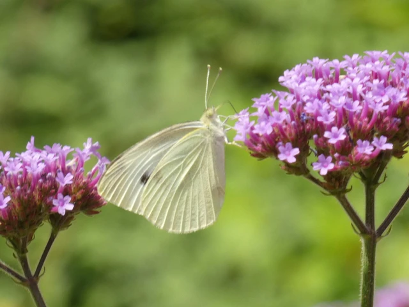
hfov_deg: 4.5
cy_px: 154
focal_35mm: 440
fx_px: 5199
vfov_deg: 3.4
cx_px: 204
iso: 125
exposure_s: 1/100
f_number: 7.1
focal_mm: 78.8
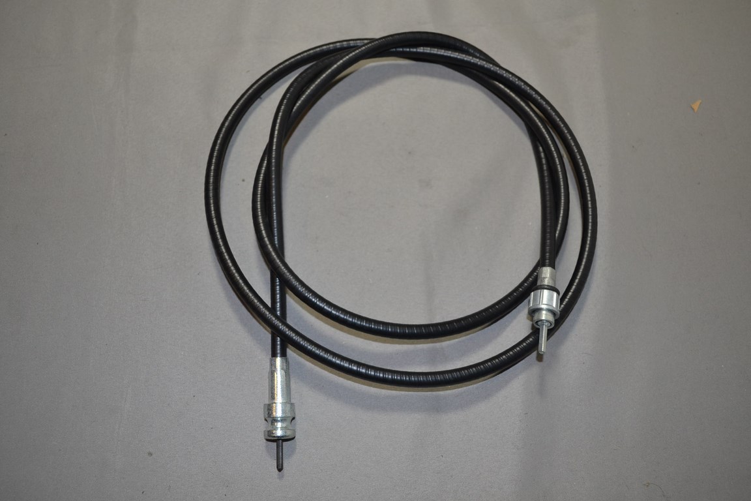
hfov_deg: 61.9
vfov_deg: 43.6
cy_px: 250
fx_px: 626
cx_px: 376
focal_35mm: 30
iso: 280
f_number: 3.8
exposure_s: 1/60
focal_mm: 20
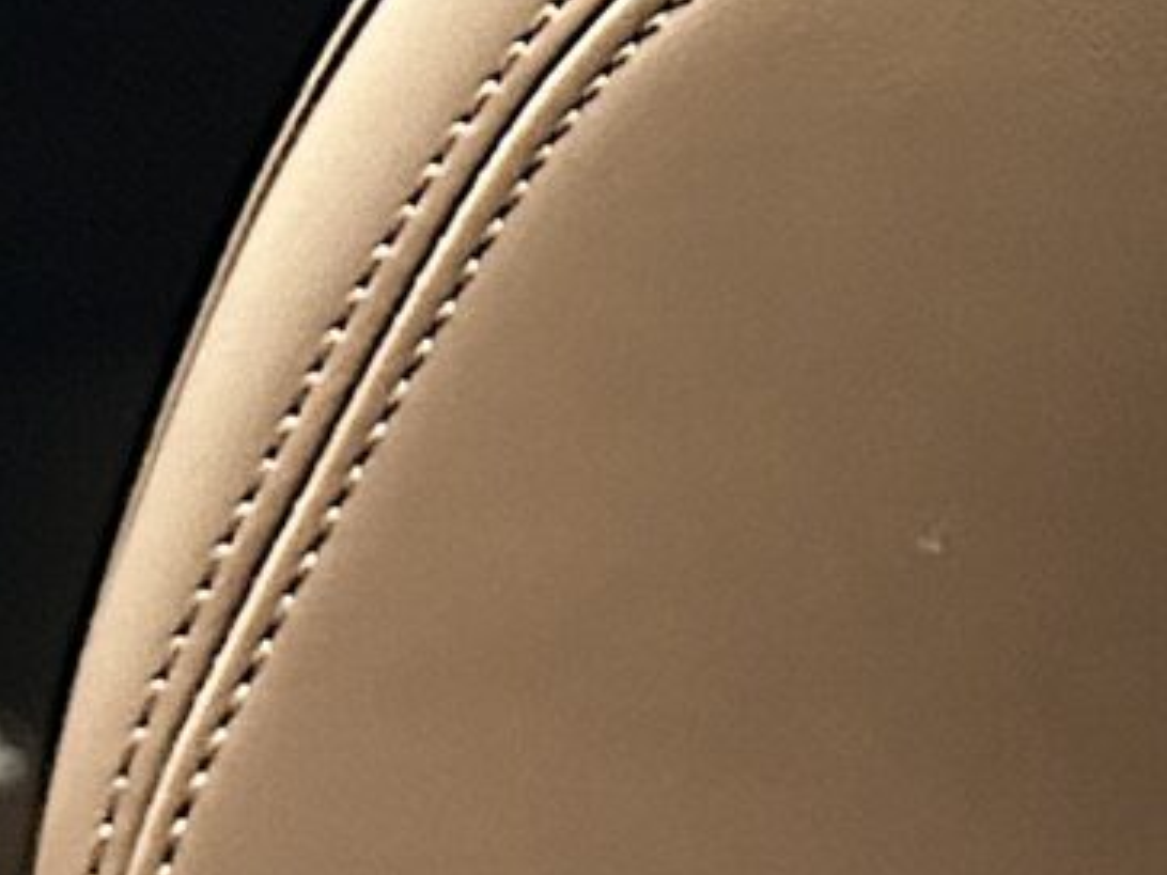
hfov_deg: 10.9
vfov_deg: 8.4
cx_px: 2094
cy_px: -785
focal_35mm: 169
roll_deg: +0.5
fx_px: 5697
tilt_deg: -14.0
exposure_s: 1/33
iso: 800
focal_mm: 6.86
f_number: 1.78
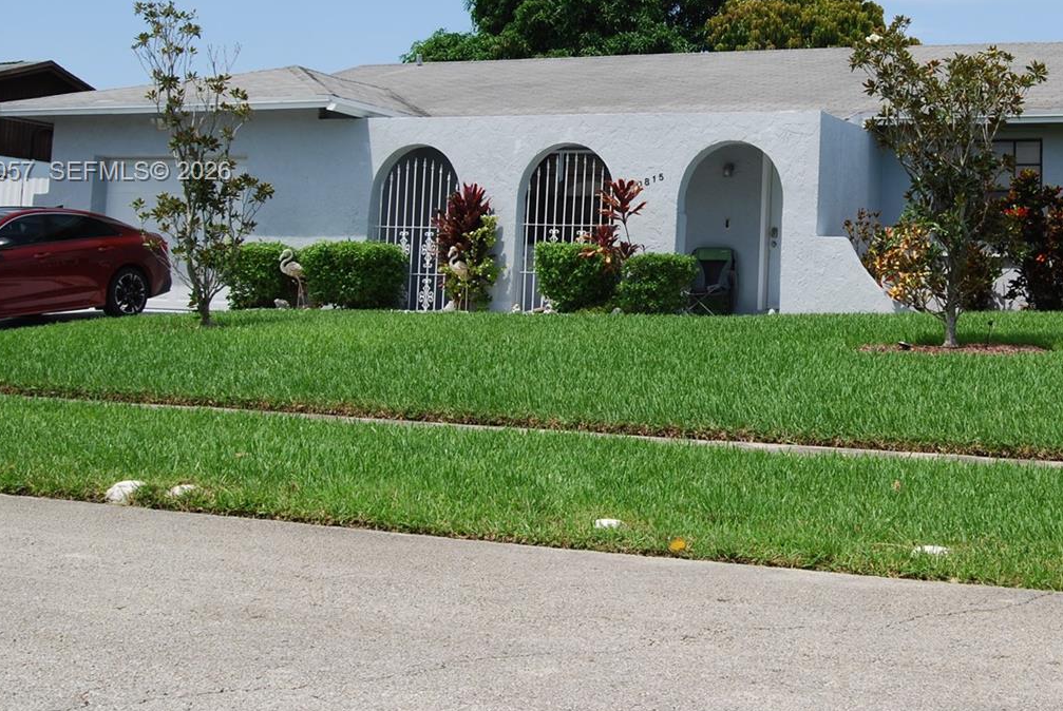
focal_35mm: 55
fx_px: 1620
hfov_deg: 35.8
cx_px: 747
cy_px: 173
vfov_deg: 24.5
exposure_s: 1/250
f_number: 8
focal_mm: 23
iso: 100
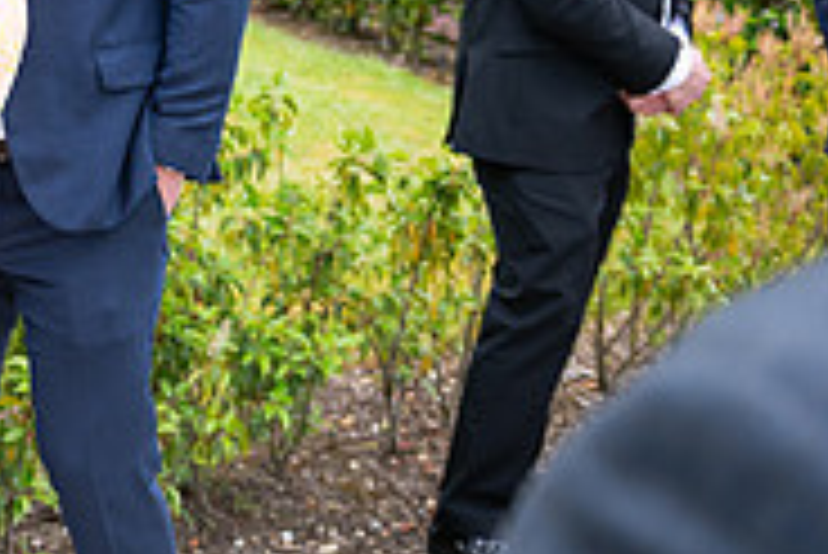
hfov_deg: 18.1
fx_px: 2325
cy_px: 83
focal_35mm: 101
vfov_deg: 13.5
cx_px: -405
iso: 250
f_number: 3.5
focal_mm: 32
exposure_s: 1/1000
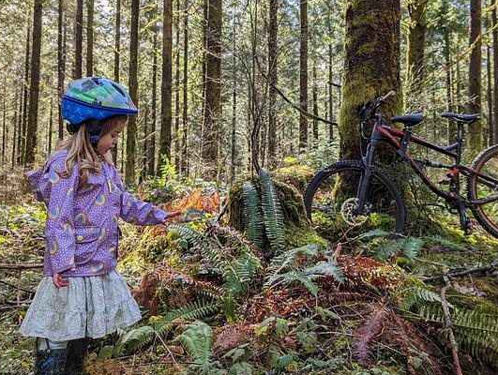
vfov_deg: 49.7
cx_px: 282
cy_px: 215
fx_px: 403
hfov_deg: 63.1
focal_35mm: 28
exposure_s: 1/290
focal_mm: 6.81
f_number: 1.85
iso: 39
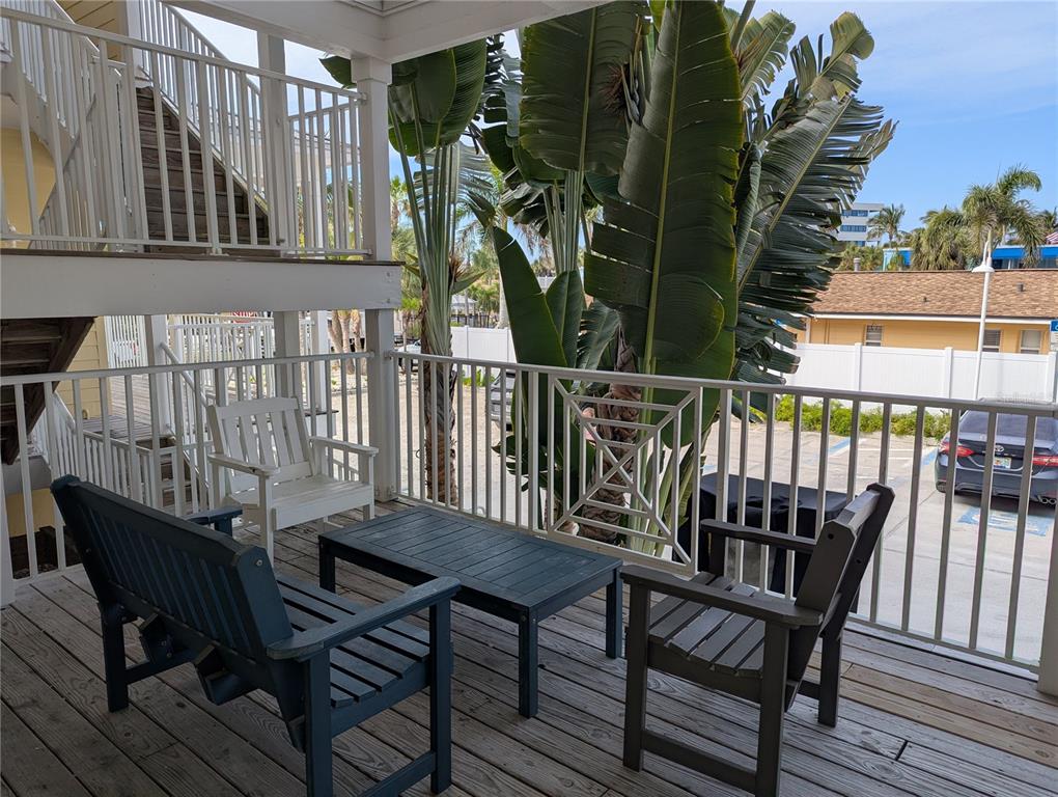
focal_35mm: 24
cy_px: 398
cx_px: 529
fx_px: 735
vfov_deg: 56.9
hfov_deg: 71.5
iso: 47
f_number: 1.85
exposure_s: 1/1433
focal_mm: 6.81
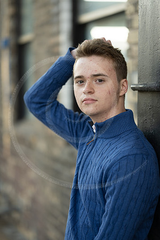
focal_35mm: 85
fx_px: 567
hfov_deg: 16.1
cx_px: 80
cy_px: 120
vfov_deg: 23.9
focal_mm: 85
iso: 100
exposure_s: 1/250
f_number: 1.8
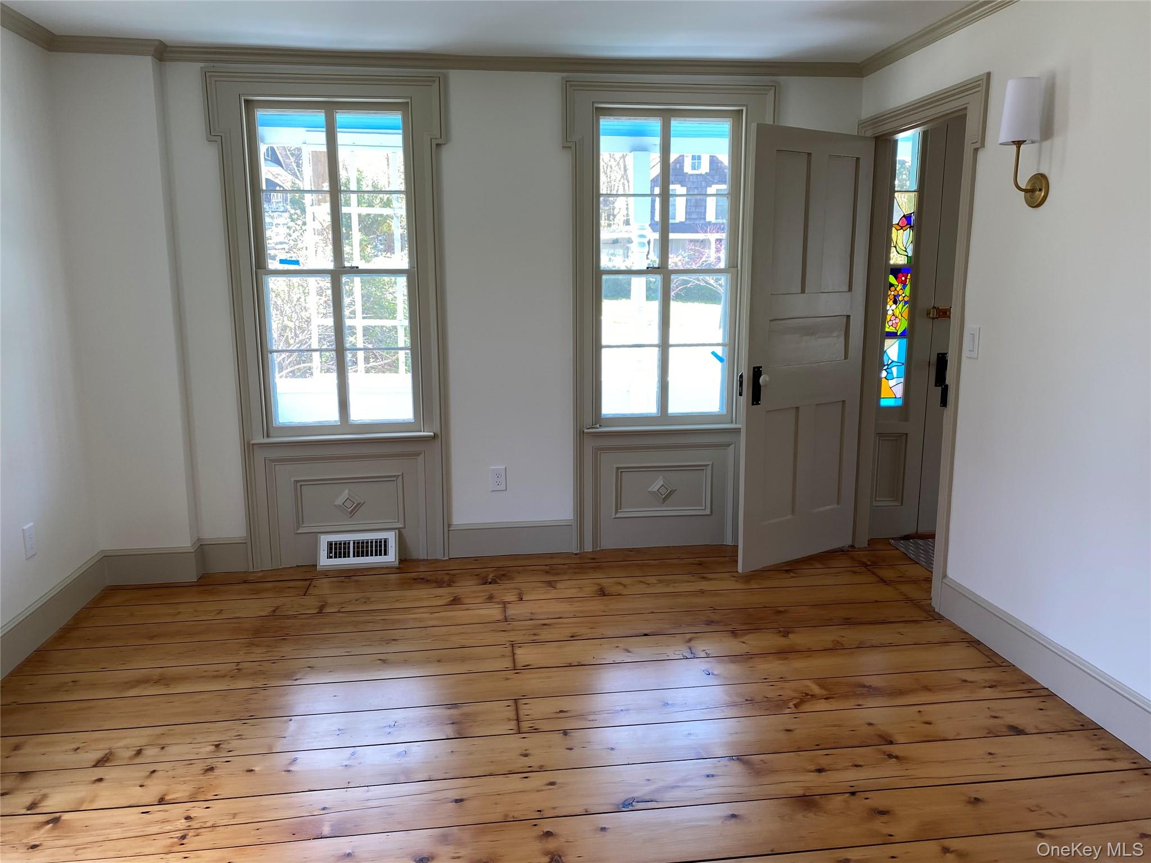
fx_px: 865
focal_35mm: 26
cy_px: 432
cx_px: 576
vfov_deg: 53.1
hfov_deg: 67.3
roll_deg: +0.1
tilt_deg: -10.3
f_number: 1.8
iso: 50
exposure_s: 1/120
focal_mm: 4.25
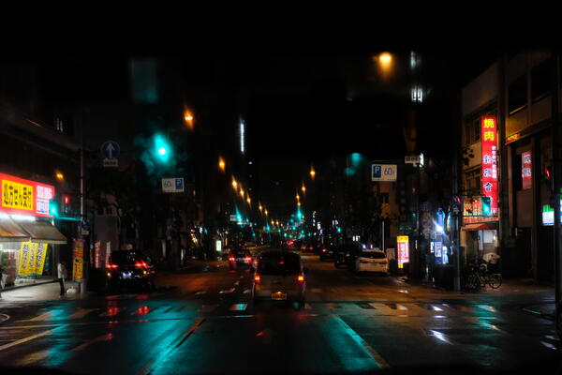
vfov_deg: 16.5
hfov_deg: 24.5
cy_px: 188
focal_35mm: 83
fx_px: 1296
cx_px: 281
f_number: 4
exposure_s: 1/320
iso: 8000
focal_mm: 55
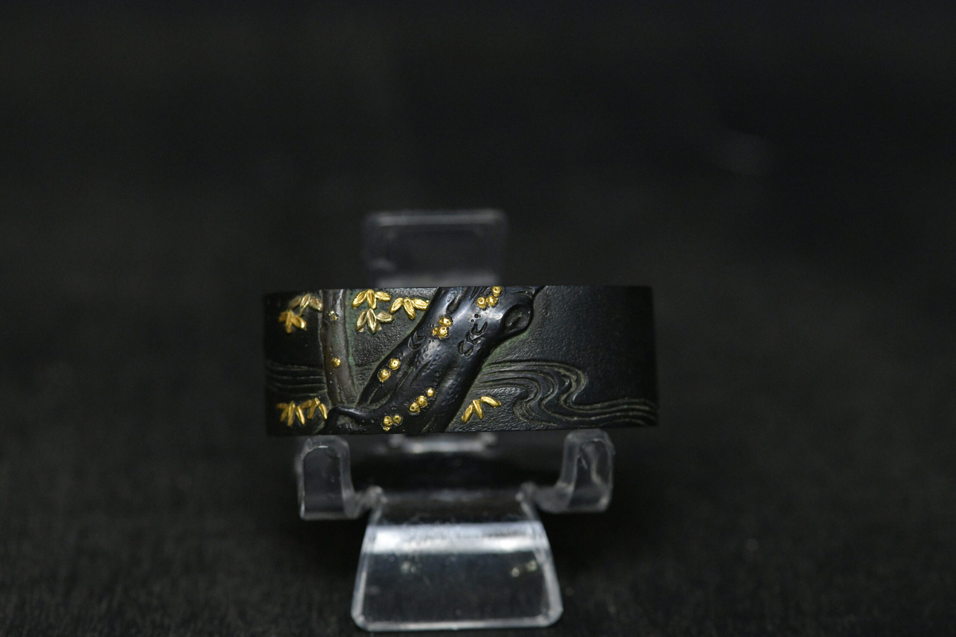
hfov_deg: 19.5
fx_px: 2788
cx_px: 478
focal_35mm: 105
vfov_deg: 13.0
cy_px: 318
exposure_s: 1/125
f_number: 10
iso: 6400
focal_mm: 105
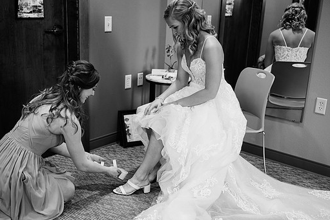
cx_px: 154
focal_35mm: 42
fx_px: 385
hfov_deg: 46.4
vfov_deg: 31.9
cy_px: 113
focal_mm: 37
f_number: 2.8
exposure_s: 1/125
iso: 500
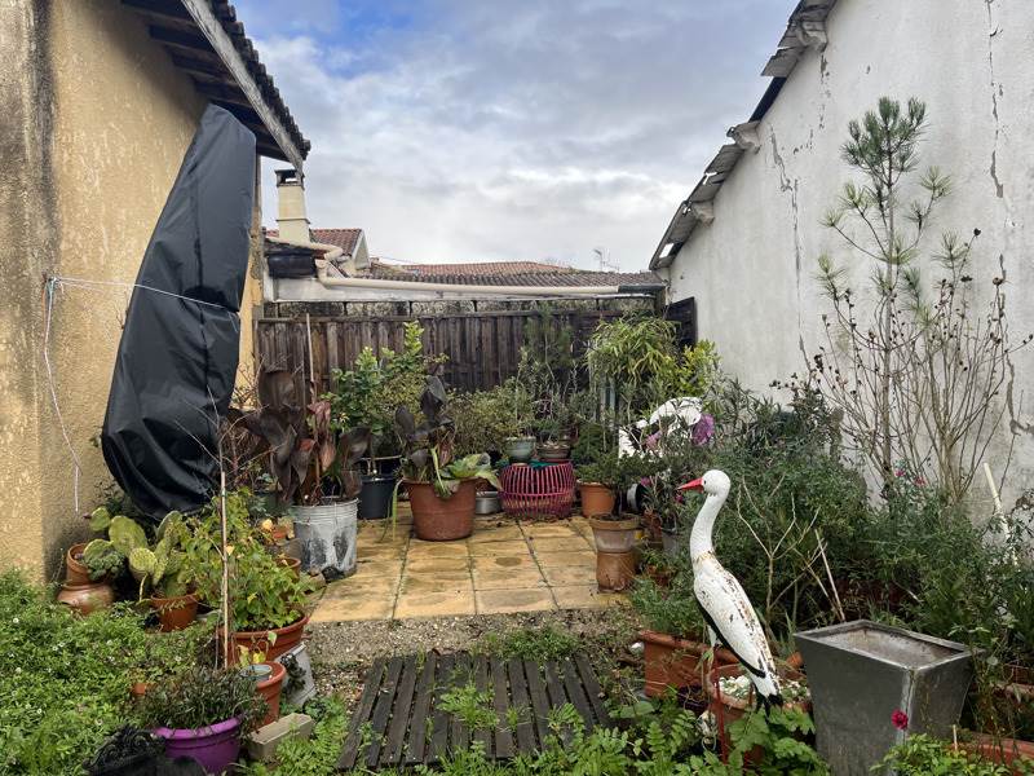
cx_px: 517
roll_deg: +2.1
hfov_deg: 67.3
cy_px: 388
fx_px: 777
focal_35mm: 26
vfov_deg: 53.1
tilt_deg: -1.1
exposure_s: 1/1117
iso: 50
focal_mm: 5.1
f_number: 1.6
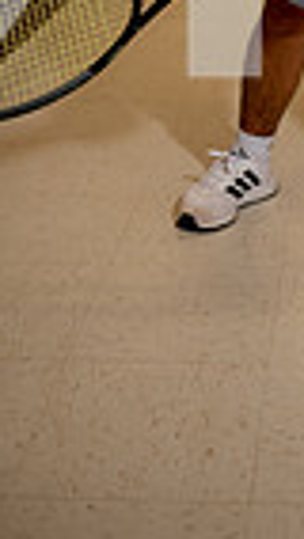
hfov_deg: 14.8
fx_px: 1145
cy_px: -307
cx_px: 325
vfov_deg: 21.5
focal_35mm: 80
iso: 40
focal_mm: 24
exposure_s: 1/125
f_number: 1.4
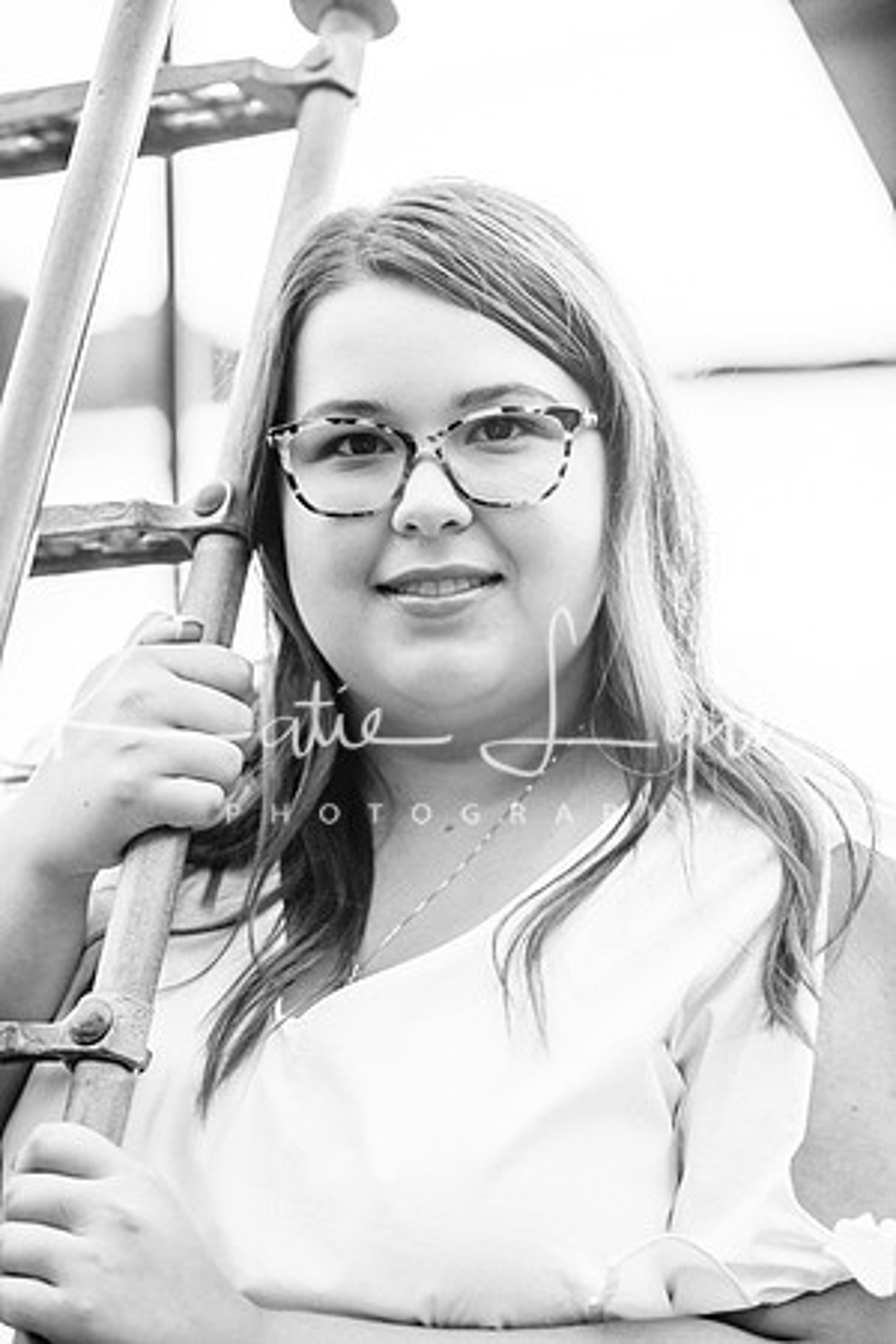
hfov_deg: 16.1
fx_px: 3173
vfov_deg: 23.9
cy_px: 672
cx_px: 448
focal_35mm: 85
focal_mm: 85
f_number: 2.8
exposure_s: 1/320
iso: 800
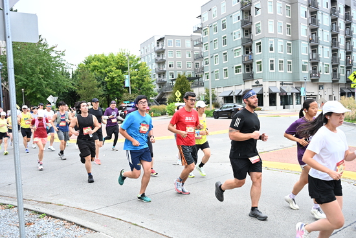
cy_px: 119
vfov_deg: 40.0
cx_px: 178
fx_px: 326
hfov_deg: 57.2
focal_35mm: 33
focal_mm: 33
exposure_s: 1/640
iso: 2000
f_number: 4
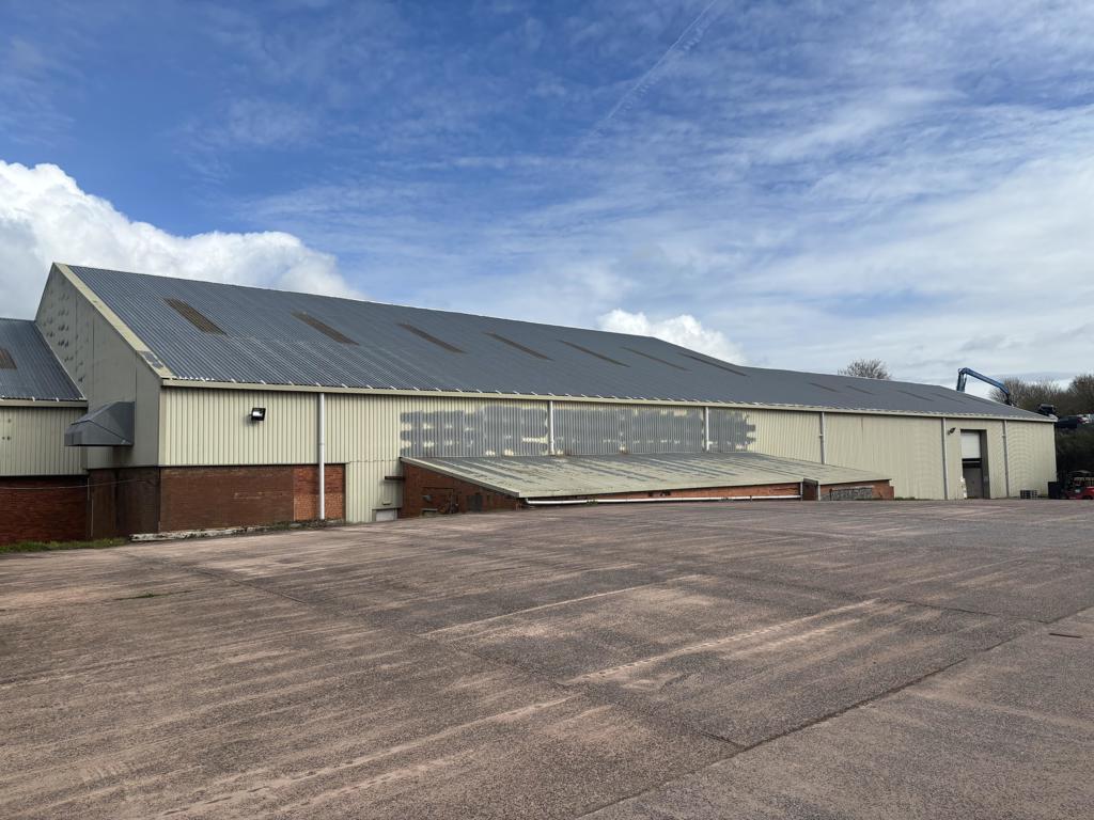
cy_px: 410
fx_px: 822
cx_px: 547
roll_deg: +0.9
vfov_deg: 53.1
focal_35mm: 26
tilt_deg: +3.5
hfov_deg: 67.3
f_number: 1.6
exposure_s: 1/4425
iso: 50
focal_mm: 5.96
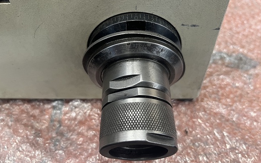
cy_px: 71
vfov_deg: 44.5
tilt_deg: -56.0
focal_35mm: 28
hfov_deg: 66.5
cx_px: 130
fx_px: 199
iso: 125
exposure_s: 1/60
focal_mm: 5.1
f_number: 1.6
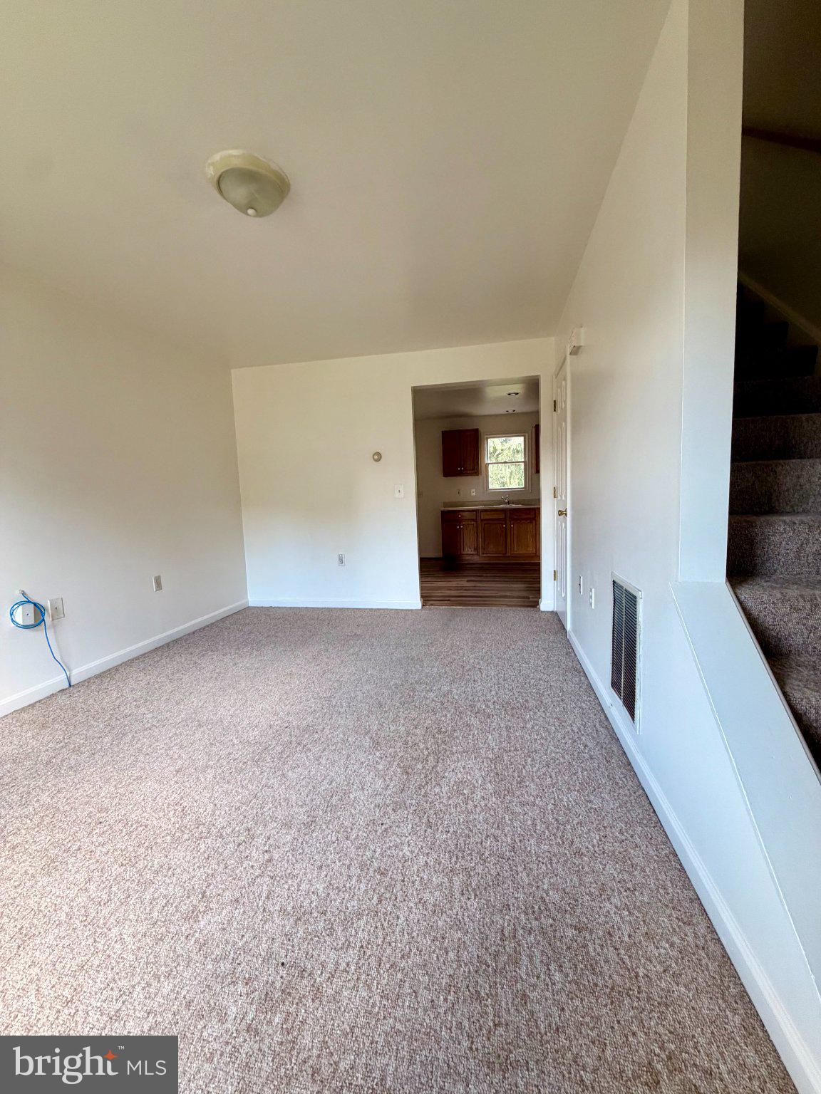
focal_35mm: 14
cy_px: 547
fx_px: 443
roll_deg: +2.2
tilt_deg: -5.9
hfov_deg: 85.7
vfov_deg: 102.1
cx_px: 410
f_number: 2.2
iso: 250
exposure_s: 1/121
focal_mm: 2.22
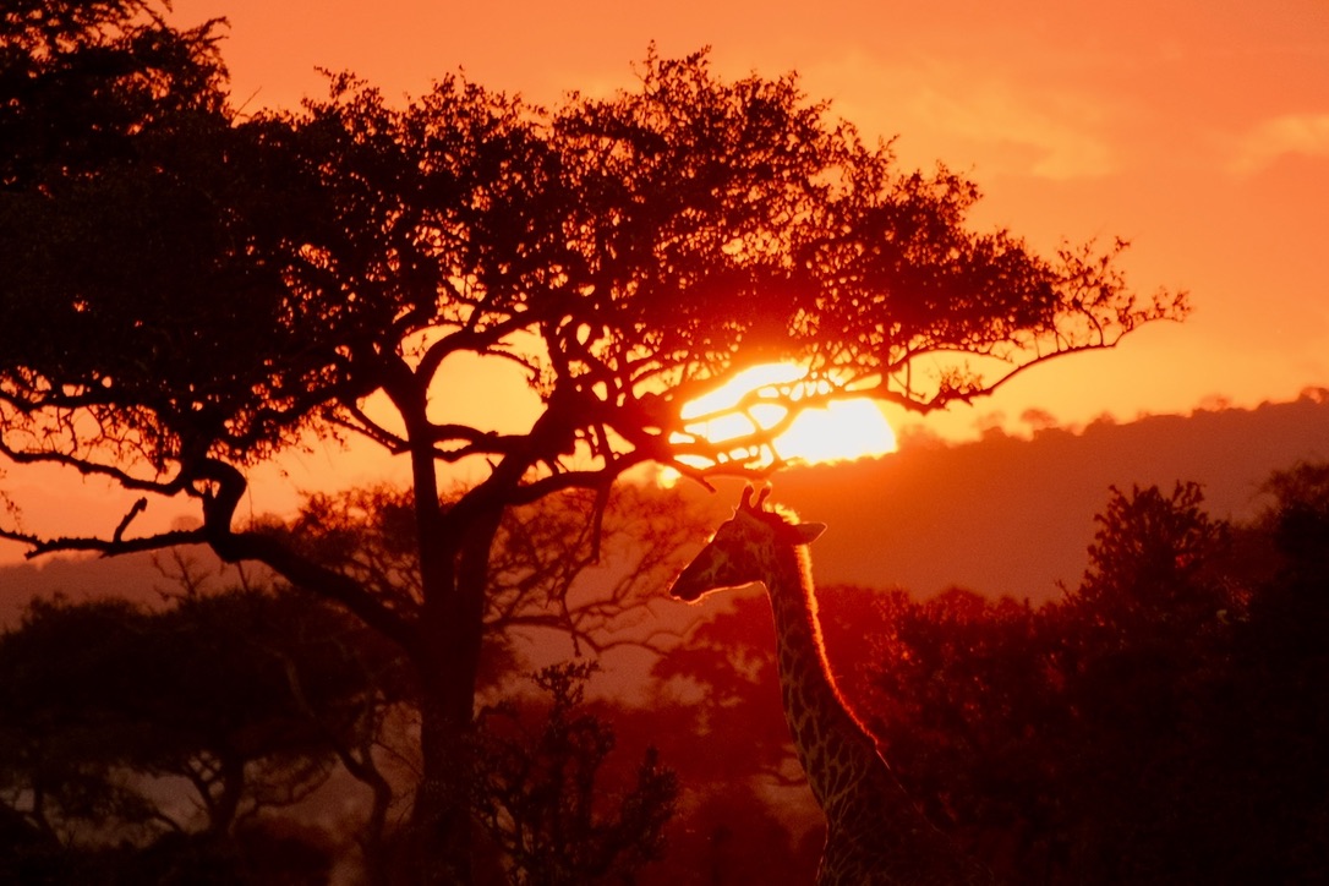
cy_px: 443
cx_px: 664
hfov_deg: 5.9
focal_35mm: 350
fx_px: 12920
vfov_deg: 3.9
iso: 640
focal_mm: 233.4
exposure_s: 1/340
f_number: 6.3
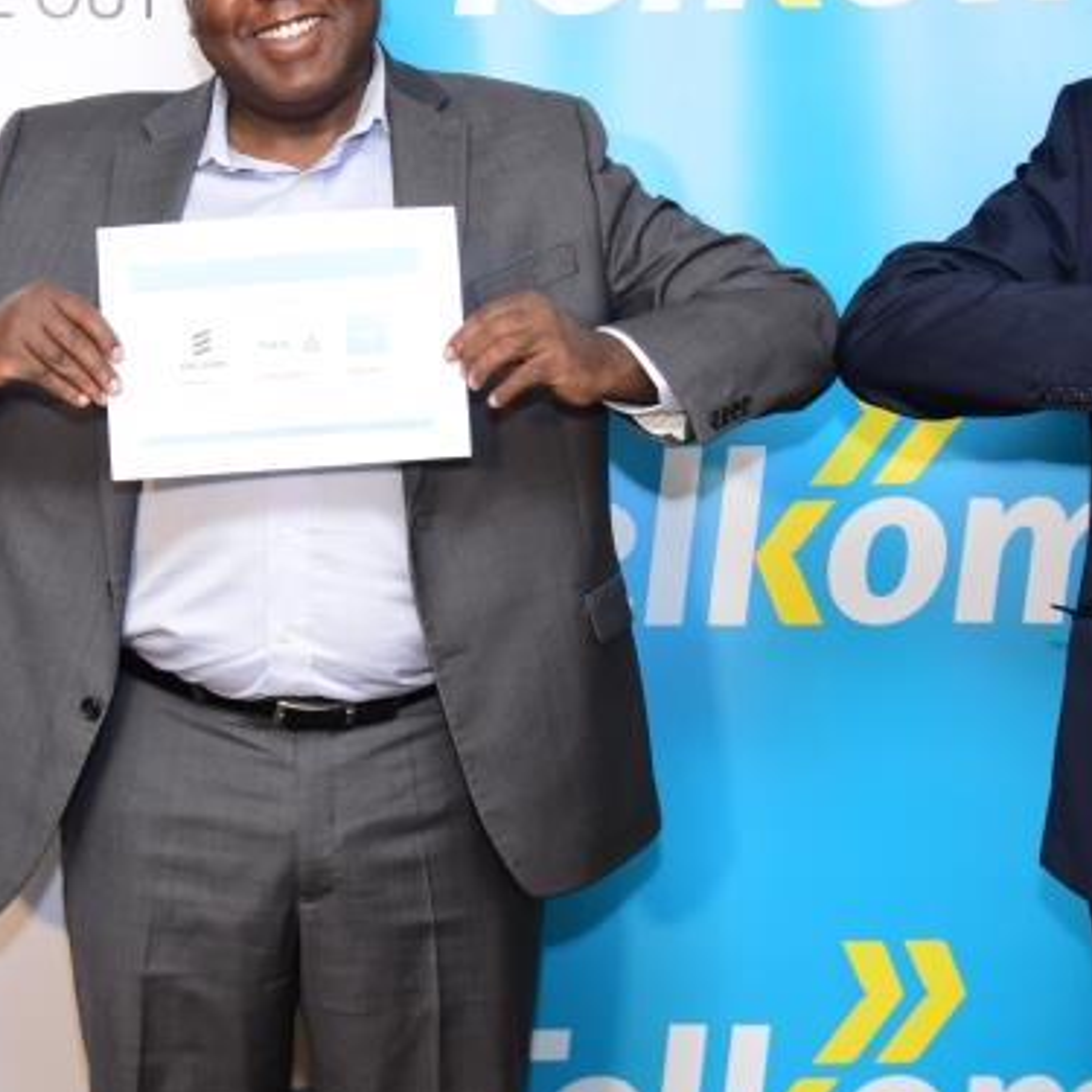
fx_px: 3319
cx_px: 300
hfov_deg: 18.6
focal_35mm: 93
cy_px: 498
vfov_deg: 18.7
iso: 1600
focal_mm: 40
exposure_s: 1/125
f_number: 4.2
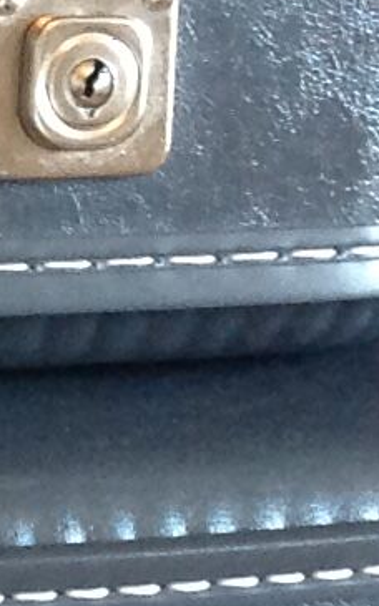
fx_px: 4348
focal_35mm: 263
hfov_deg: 4.8
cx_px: -705
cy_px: 890
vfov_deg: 7.8
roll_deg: -1.1
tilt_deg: -22.7
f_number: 2.4
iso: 200
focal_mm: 4.28
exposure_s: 1/15
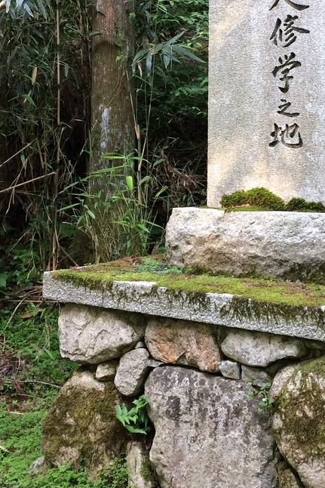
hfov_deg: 23.7
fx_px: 758
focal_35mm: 56
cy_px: 178
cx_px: 277
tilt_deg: -4.7
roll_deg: -0.3
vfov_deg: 35.4
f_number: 2.2
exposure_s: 1/30
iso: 32
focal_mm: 4.15
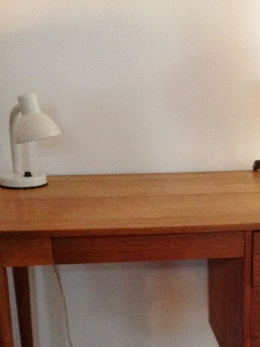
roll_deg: +1.8
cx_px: 200
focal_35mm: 69
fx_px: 692
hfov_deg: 21.1
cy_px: 285
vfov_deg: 27.5
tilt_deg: -20.1
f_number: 2.4
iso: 500
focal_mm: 4.28
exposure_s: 1/15
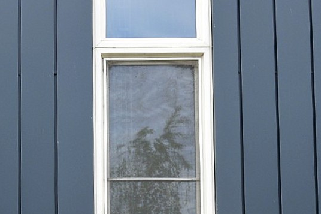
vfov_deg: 12.0
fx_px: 972
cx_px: -13
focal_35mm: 109
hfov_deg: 18.2
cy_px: 309
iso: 400
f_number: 9
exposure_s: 1/160
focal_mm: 24
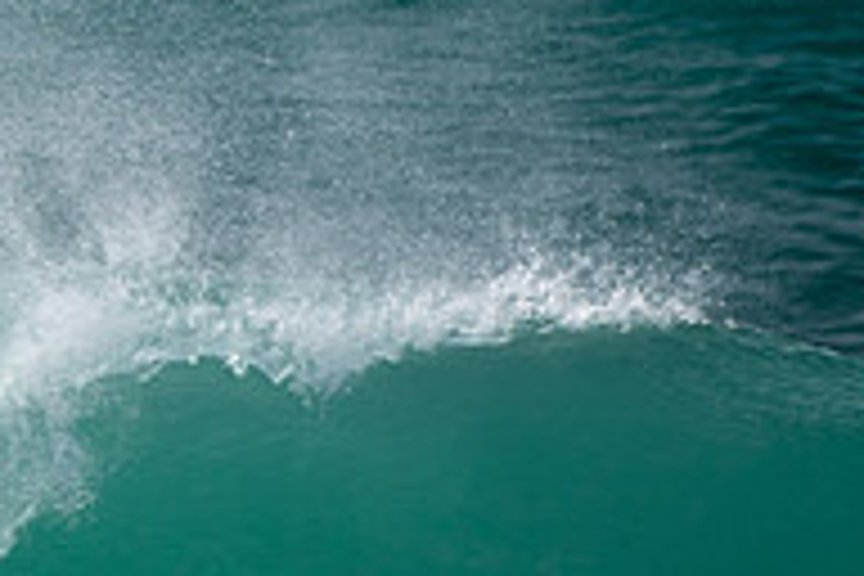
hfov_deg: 0.9
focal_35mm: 2260
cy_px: 844
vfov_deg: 0.6
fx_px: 54236
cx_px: -248
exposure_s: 1/640
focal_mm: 500
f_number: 5.6
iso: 125
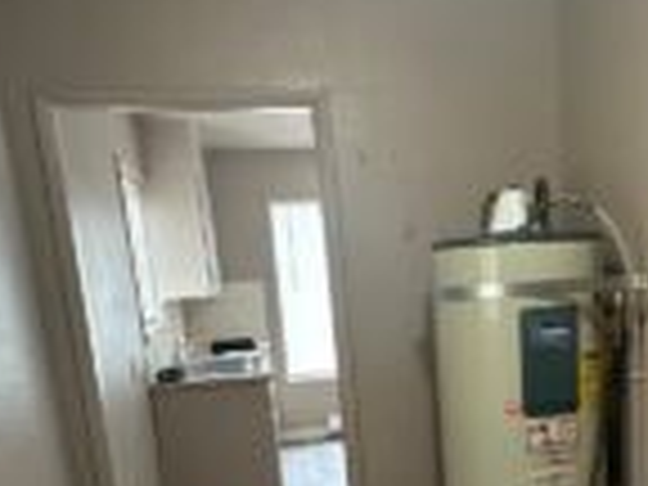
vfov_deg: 34.9
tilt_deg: -9.0
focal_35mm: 39
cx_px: 468
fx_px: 730
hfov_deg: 46.5
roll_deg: +3.3
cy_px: 428
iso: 400
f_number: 2.2
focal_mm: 2.22
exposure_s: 1/60
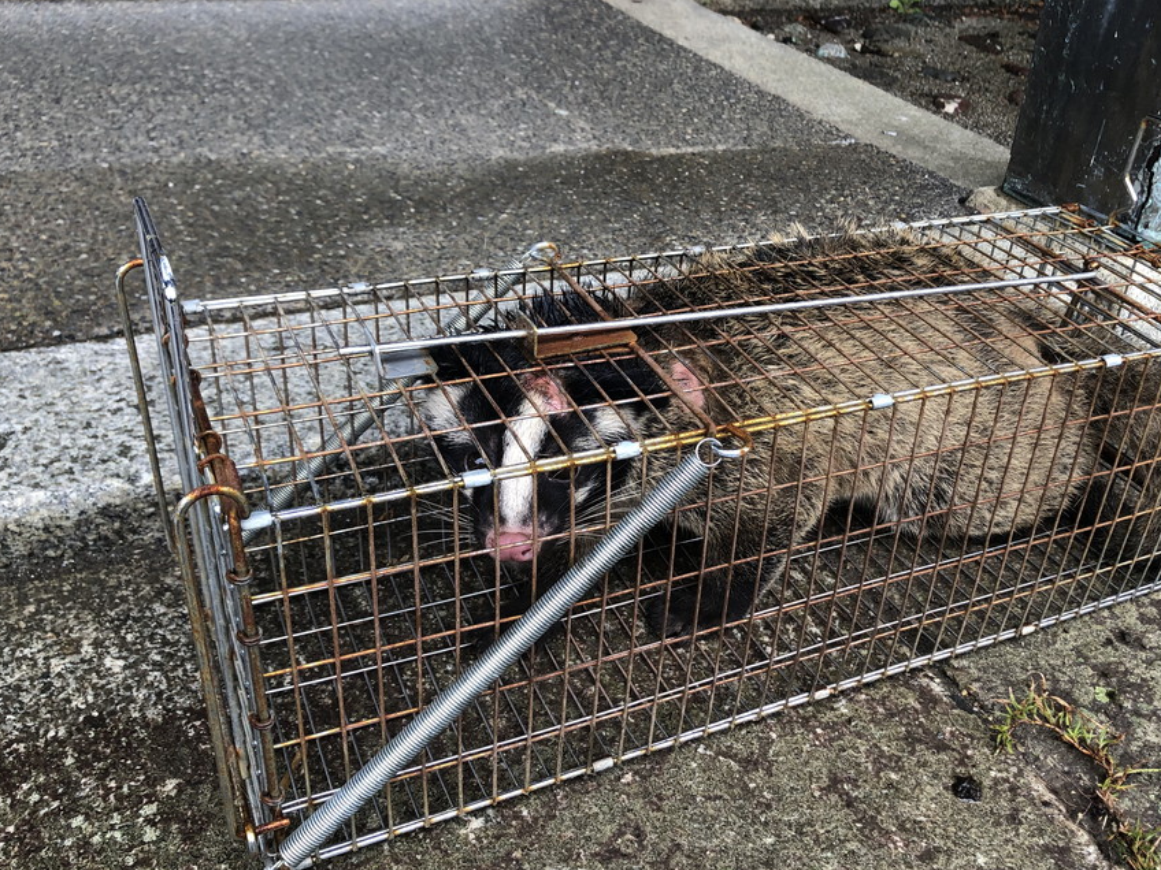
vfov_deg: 42.9
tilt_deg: -31.4
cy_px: 435
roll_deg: -5.4
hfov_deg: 55.1
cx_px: 680
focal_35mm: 33
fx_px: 1107
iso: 32
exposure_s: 1/120
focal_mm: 4
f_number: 1.8
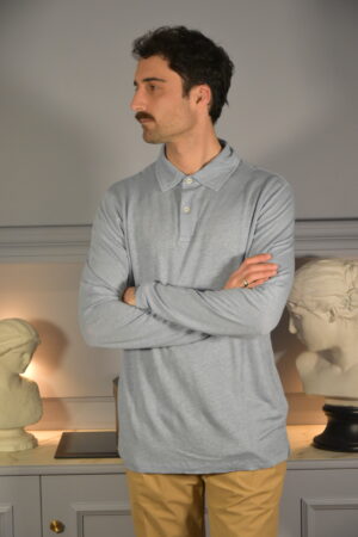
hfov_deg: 13.8
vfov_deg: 20.6
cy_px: 268
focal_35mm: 99
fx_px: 1477
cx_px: 179
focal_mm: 66
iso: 1600
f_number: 5.3
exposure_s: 1/125
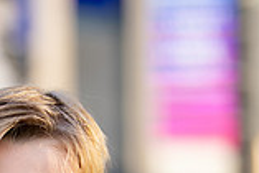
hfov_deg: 9.3
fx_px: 1591
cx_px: 26
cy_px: 299
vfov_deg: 6.1
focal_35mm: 221
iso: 100
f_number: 1.2
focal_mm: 50
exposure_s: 1/2000
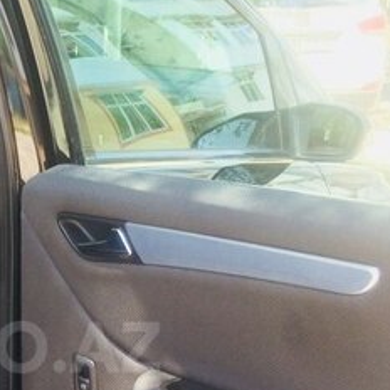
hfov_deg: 22.6
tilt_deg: -21.4
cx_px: -12
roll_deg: -0.3
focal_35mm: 73
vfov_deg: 23.1
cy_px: 347
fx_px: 930
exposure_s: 1/100
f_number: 2.2
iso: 50
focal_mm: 4.15
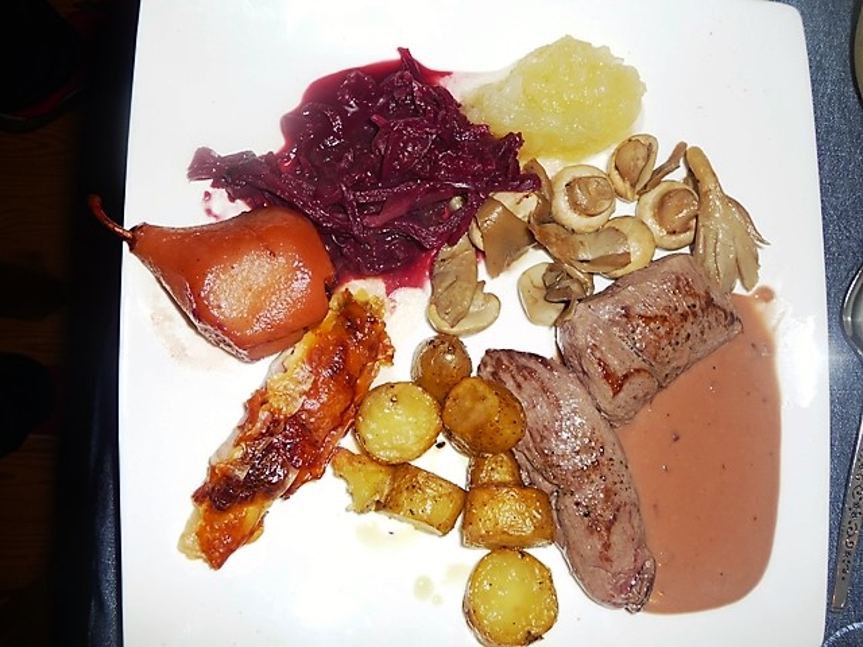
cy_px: 324
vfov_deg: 39.7
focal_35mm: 36
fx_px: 898
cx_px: 432
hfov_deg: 51.4
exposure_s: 1/30
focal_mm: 6
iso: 100
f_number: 3.7
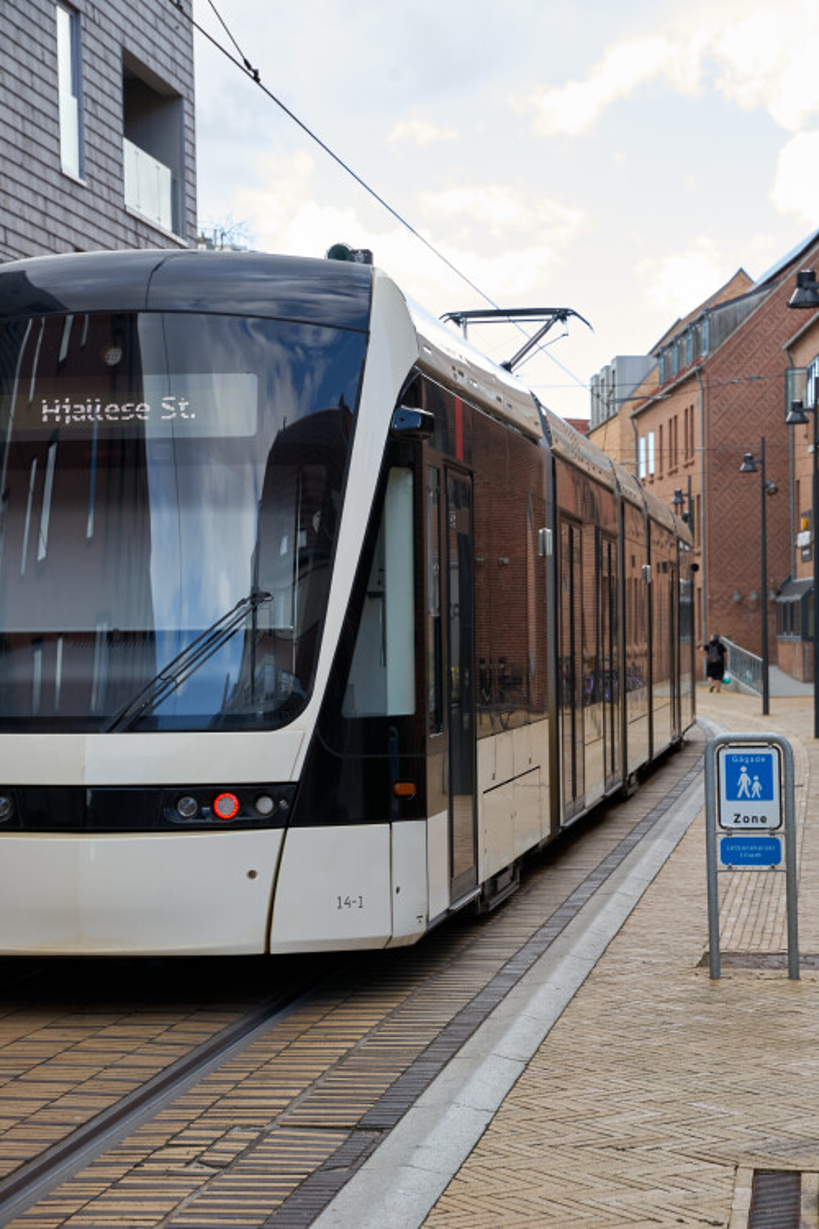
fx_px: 2559
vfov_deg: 27.0
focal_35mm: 75
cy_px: 614
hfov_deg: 18.2
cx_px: 410
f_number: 8
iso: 400
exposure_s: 1/200
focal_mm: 75
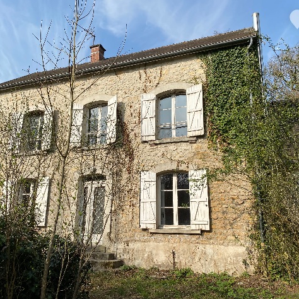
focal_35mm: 31
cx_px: 136
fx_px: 303
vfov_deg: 52.5
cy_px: 148
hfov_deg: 52.5
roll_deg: -1.0
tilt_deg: +14.5
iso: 32
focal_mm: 4.25
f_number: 1.8
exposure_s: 1/3401
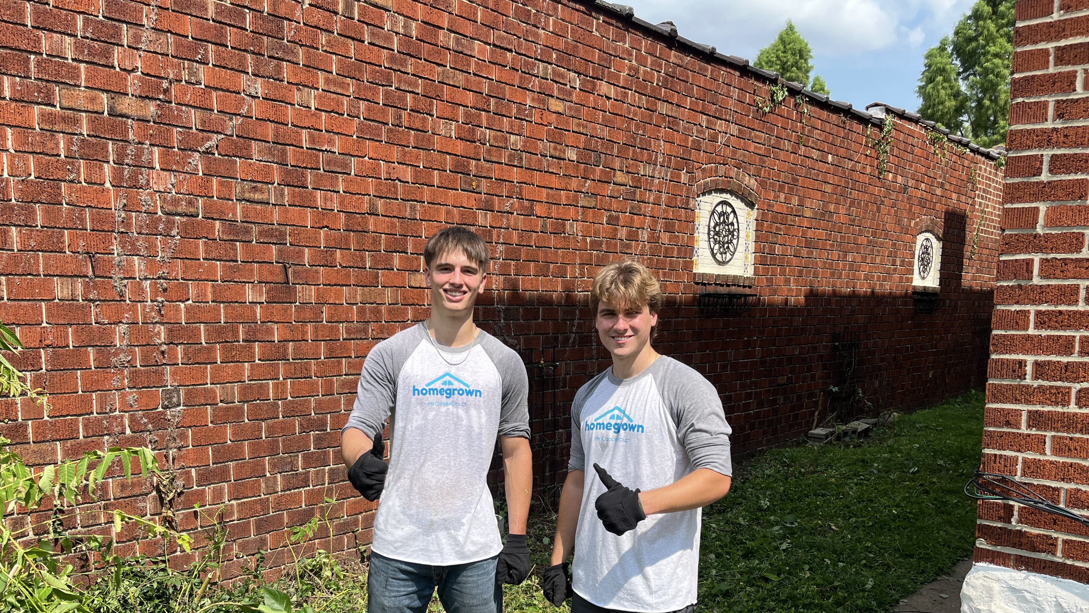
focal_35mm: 29
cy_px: 410
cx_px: 542
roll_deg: -0.3
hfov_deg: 66.1
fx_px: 837
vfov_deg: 39.7
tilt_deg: -7.4
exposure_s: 1/1890
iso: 50
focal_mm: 5.1
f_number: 1.6
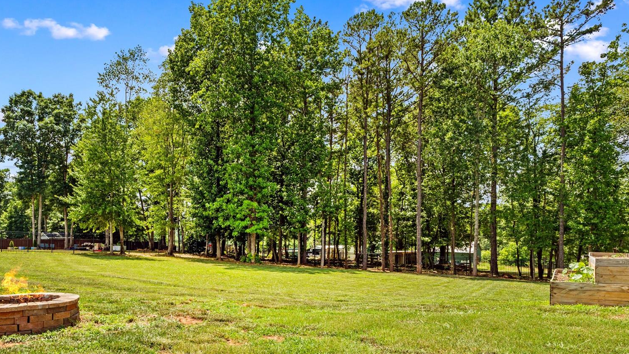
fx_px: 384
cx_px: 238
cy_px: 237
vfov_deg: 48.6
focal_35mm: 23
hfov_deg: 77.4
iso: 100
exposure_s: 1/100
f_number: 8
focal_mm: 16
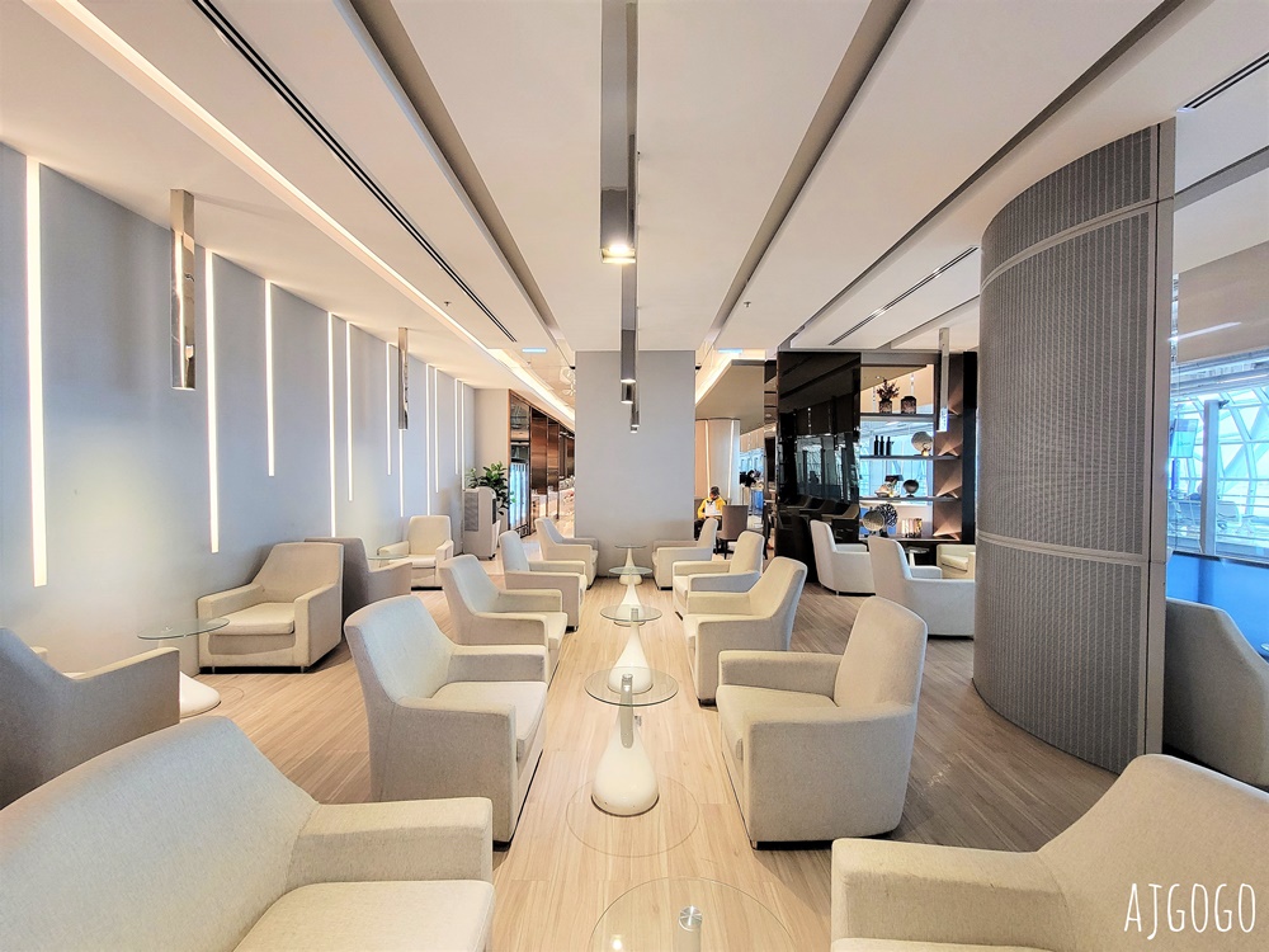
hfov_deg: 106.2
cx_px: 634
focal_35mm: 13
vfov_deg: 89.9
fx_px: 477
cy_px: 476
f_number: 2.2
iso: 320
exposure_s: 1/60
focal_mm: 2.2
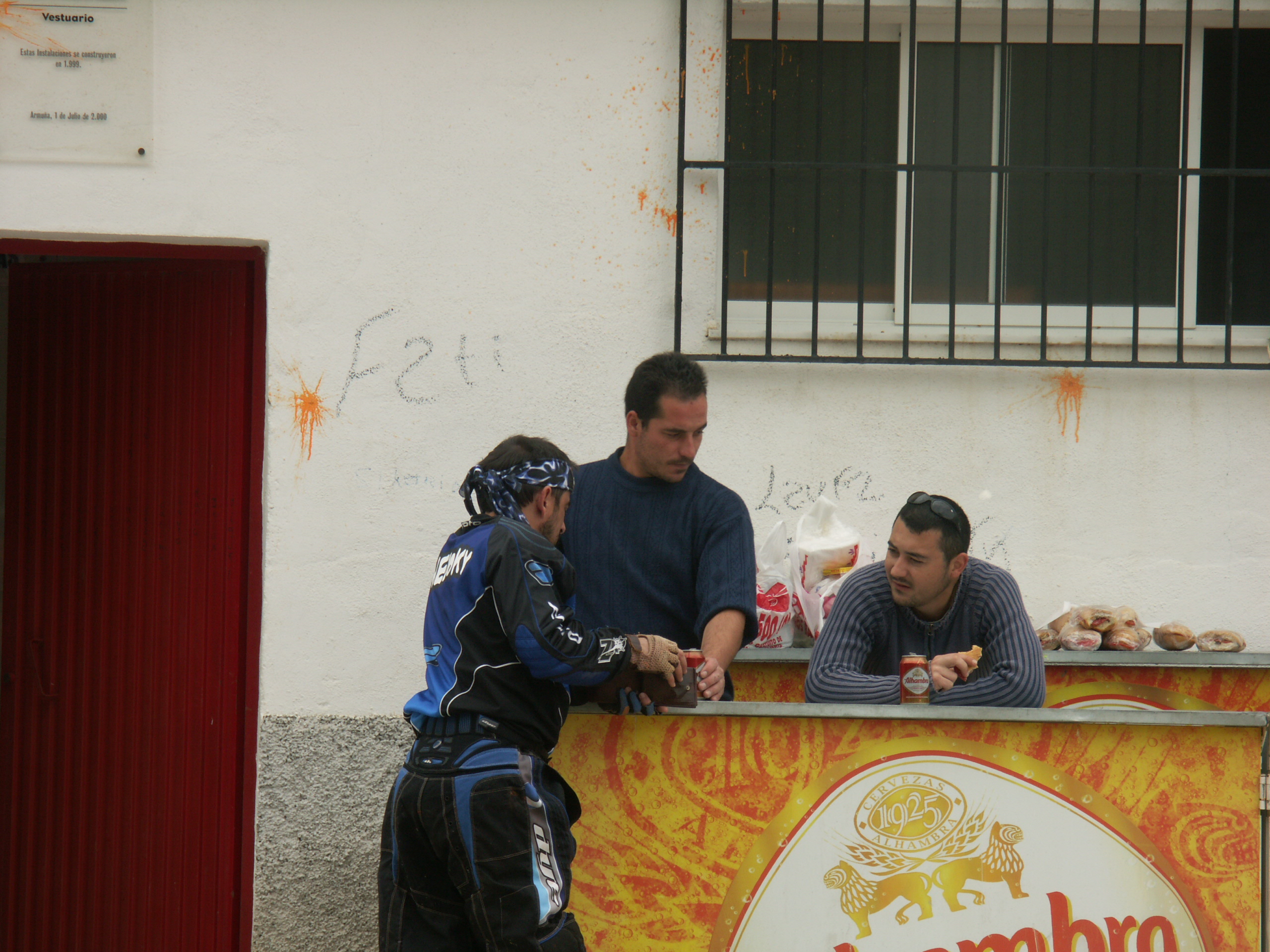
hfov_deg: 9.9
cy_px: 476
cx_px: 635
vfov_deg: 7.4
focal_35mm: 200
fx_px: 7338
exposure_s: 1/125
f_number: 7.1
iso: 64
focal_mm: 50.8
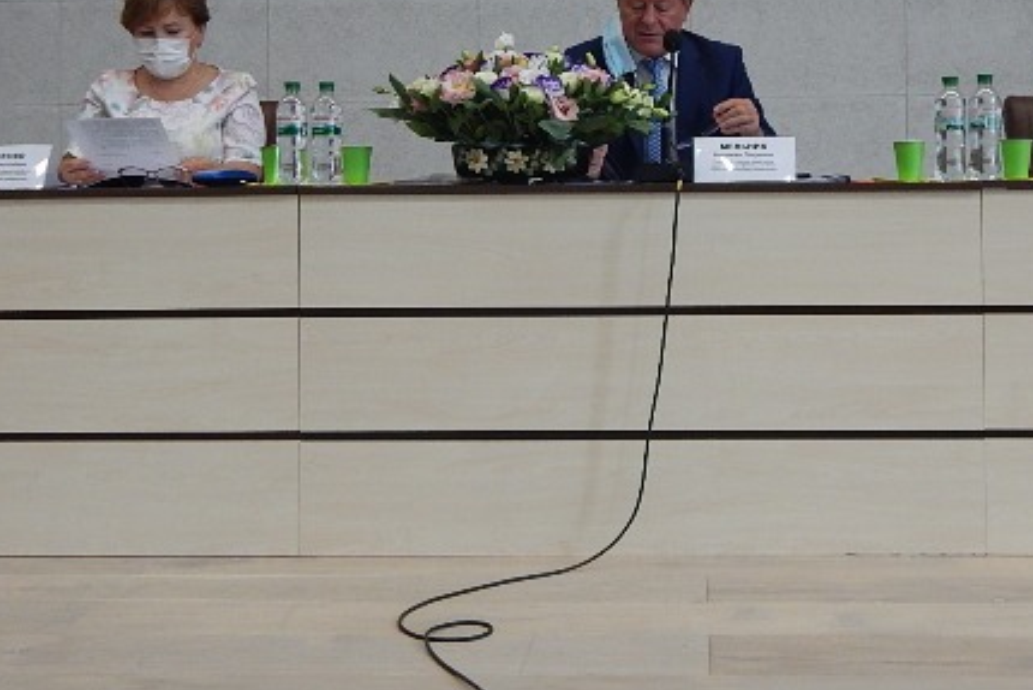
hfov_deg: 40.8
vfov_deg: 27.6
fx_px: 1378
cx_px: 644
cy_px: 156
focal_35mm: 48
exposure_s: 1/30
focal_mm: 5.6
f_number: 3.2
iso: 320
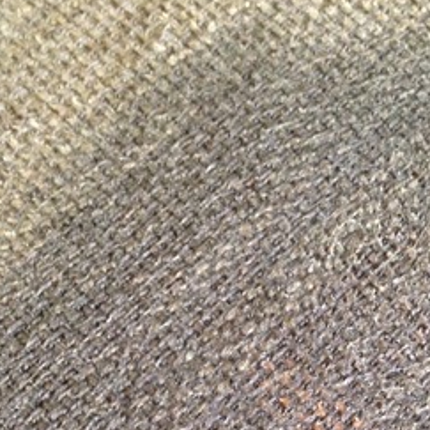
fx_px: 1012
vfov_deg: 23.2
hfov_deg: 23.8
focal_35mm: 72
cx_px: 301
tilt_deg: -67.1
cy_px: 409
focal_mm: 4.12
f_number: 2.4
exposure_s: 1/17
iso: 400
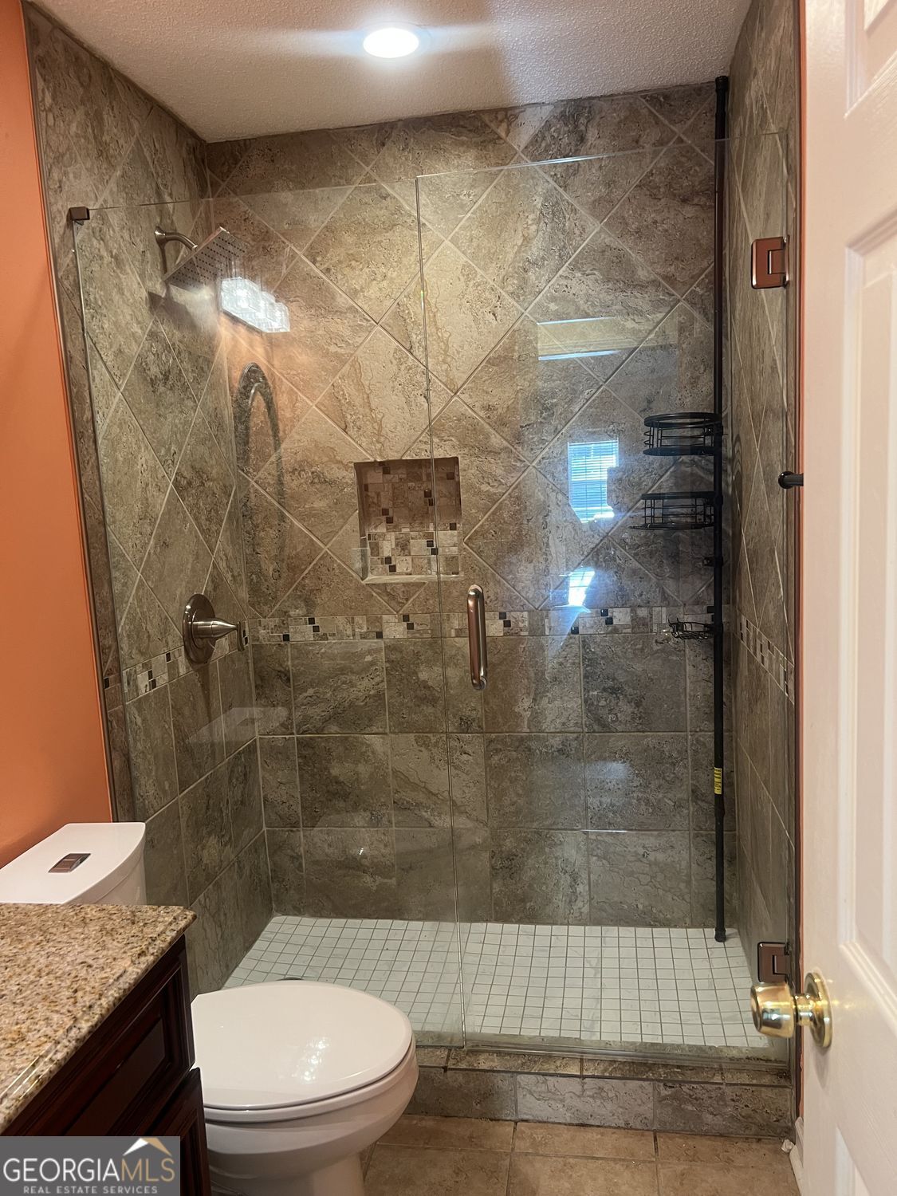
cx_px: 448
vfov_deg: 67.3
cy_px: 598
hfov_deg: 53.1
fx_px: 898
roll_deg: +2.2
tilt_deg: -7.3
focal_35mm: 26
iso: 125
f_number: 1.5
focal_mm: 5.7
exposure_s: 1/60
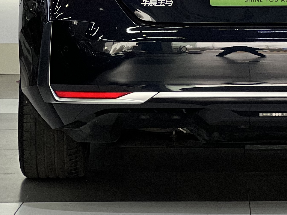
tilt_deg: +0.5
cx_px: 253
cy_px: -106
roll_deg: -0.1
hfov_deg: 8.5
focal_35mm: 232
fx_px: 1924
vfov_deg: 6.3
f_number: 2.8
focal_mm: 9
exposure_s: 1/50
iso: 160
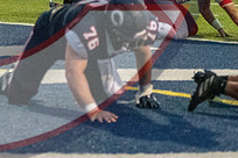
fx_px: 2400
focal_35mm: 363
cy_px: -55
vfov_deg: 3.8
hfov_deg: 5.7
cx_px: -47
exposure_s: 1/2500
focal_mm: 85
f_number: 2.8
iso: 14400
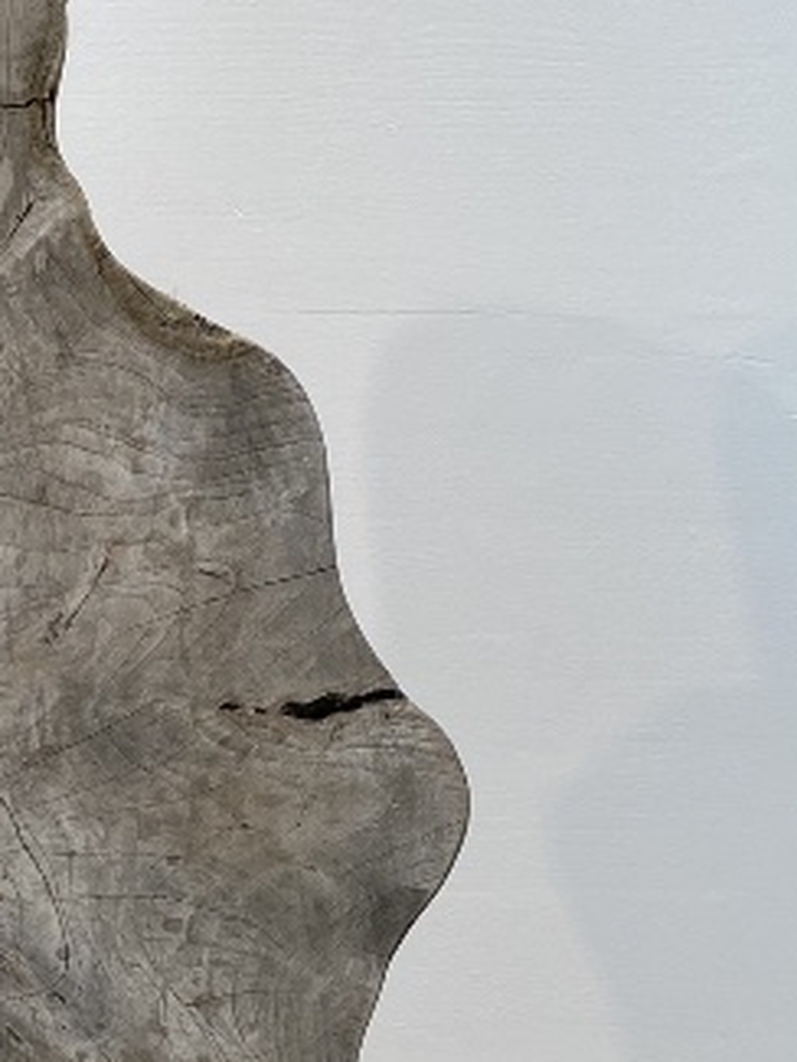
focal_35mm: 96
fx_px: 2945
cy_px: 1157
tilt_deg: -19.3
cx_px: -140
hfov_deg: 14.9
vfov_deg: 19.6
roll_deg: -1.8
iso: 32
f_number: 1.8
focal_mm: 4.25
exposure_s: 1/138
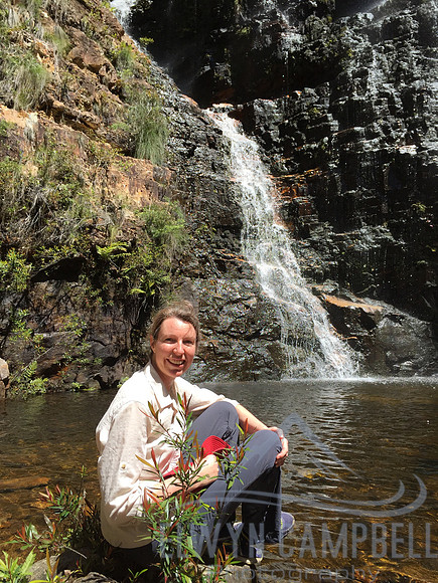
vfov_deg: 61.7
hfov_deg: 48.2
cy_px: 292
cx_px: 219
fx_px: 489
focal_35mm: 29
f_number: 2.2
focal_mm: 4.15
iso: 32
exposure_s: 1/1199
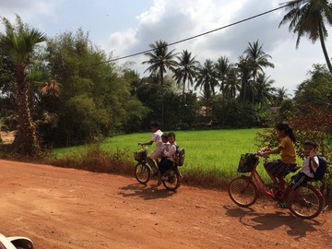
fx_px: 278
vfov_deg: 48.2
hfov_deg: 61.7
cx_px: 166
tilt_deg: +0.7
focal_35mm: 29
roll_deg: +1.5
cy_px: 124
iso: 32
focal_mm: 4.15
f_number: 2.2
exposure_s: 1/3597
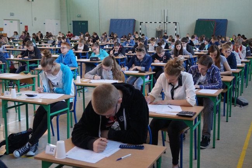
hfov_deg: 43.6
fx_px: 315
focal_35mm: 45
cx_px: 126
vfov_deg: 29.8
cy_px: 84
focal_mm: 30
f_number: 4.5
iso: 1250
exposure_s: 1/160
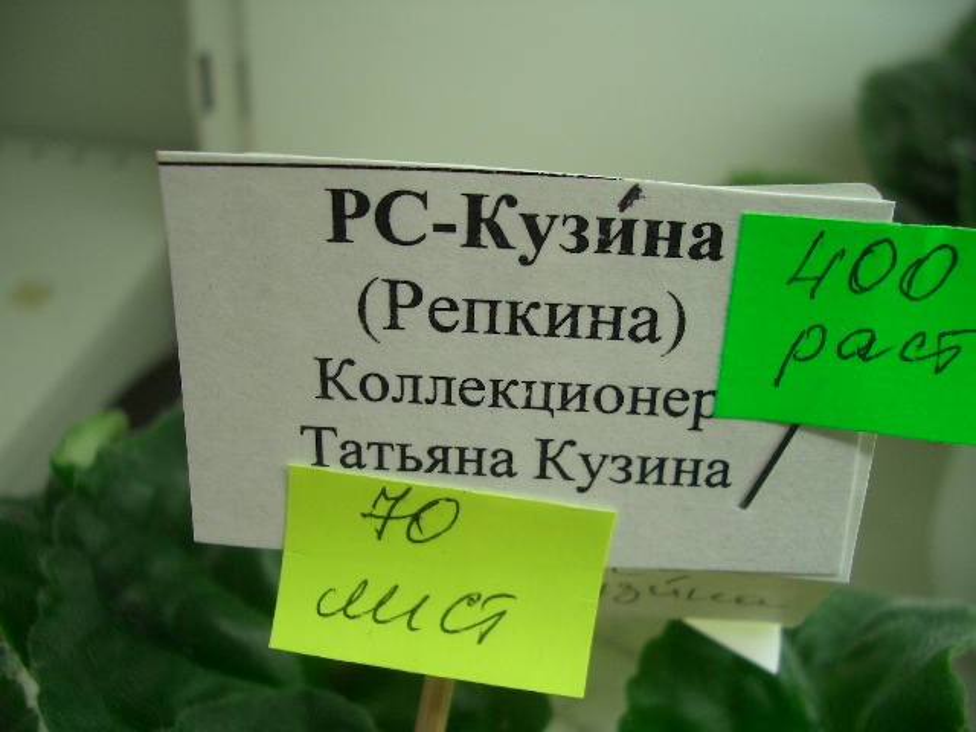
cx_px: 488
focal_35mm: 35
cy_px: 366
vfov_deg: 40.7
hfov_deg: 52.6
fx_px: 987
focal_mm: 5.8
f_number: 2.6
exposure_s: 1/80
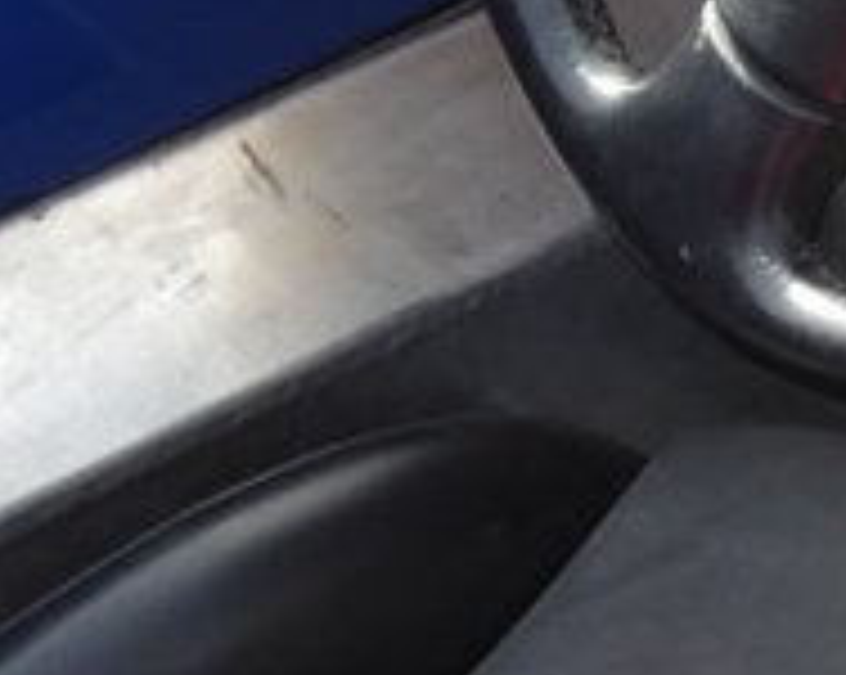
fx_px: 4127
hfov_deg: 10.7
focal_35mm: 165
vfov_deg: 9.3
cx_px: 1688
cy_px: 459
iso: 80
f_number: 3.3
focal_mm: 5.5
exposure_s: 1/200
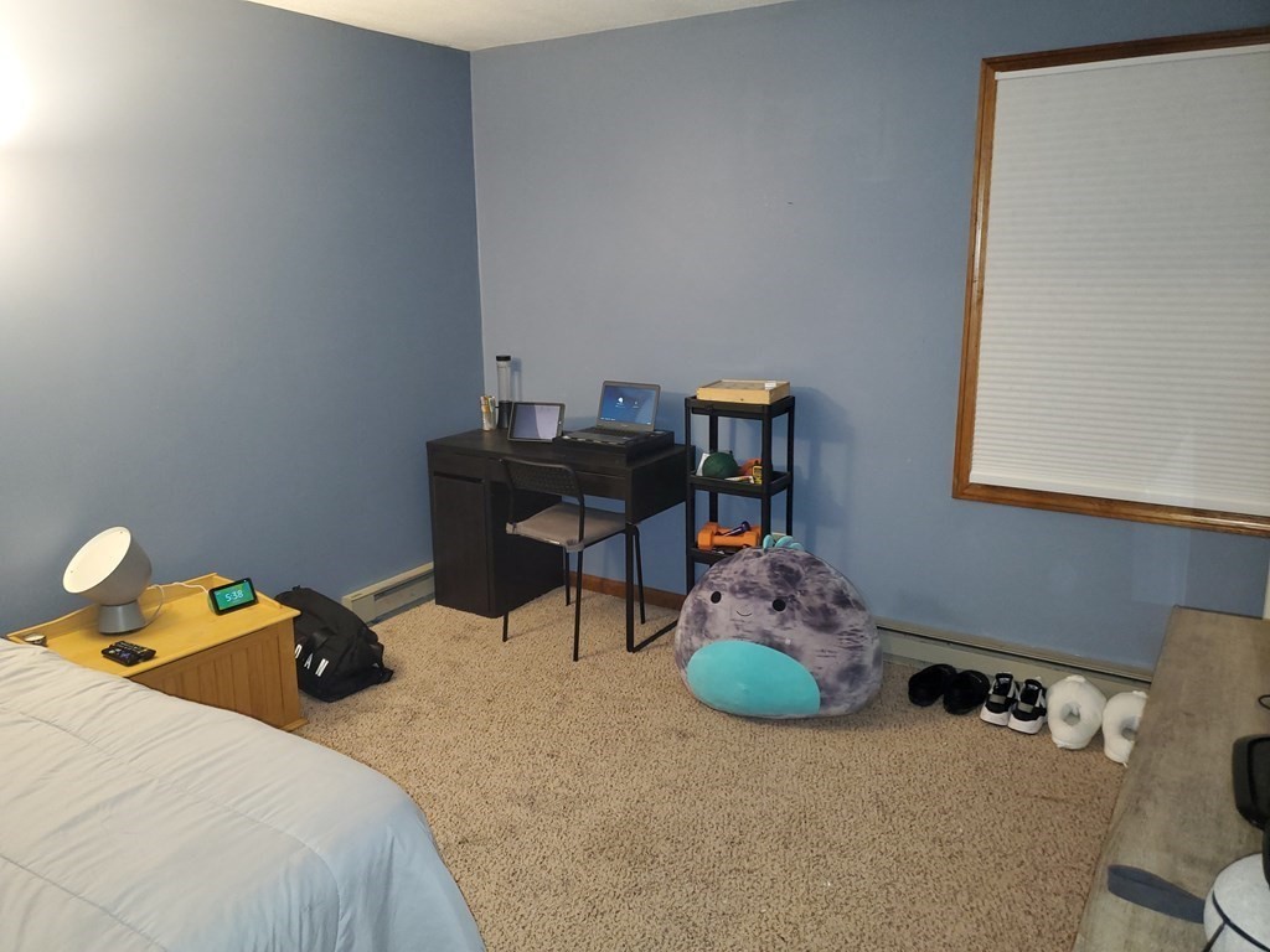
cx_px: 635
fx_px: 954
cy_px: 476
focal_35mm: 26
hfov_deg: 67.3
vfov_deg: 53.1
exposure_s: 1/10
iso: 125
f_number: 1.5
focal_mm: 4.3
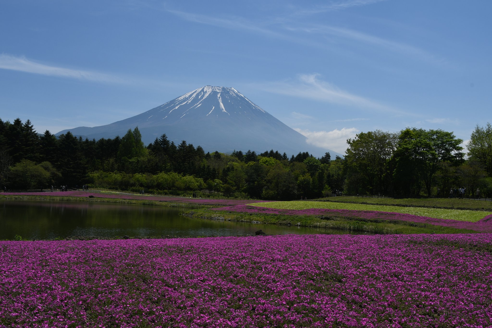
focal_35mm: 39
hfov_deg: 49.6
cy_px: 164
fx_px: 533
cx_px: 246
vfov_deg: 34.2
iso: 100
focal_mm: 26
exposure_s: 1/250
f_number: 11
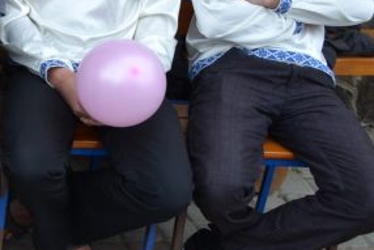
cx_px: -272
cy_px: -40
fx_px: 1226
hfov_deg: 15.3
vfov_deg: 11.4
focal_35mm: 118
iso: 125
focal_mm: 22
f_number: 5.6
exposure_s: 1/125
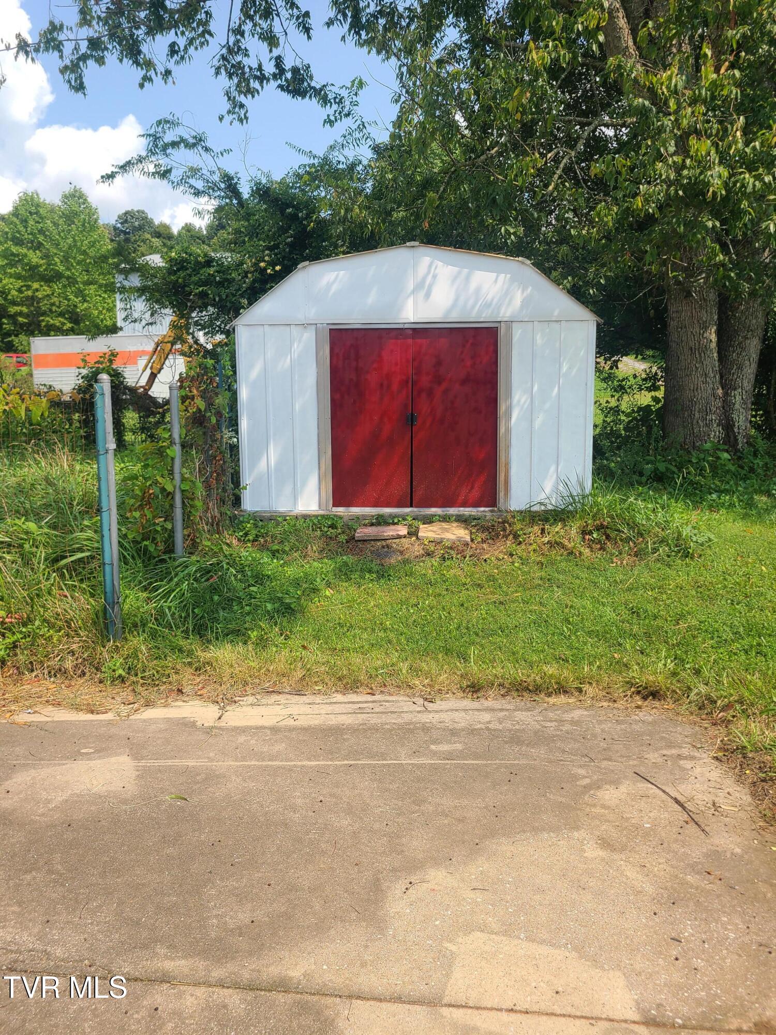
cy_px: 518
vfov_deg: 67.3
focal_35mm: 26
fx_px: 777
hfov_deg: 53.1
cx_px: 388
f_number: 1.8
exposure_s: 1/1559
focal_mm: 5.4
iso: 40
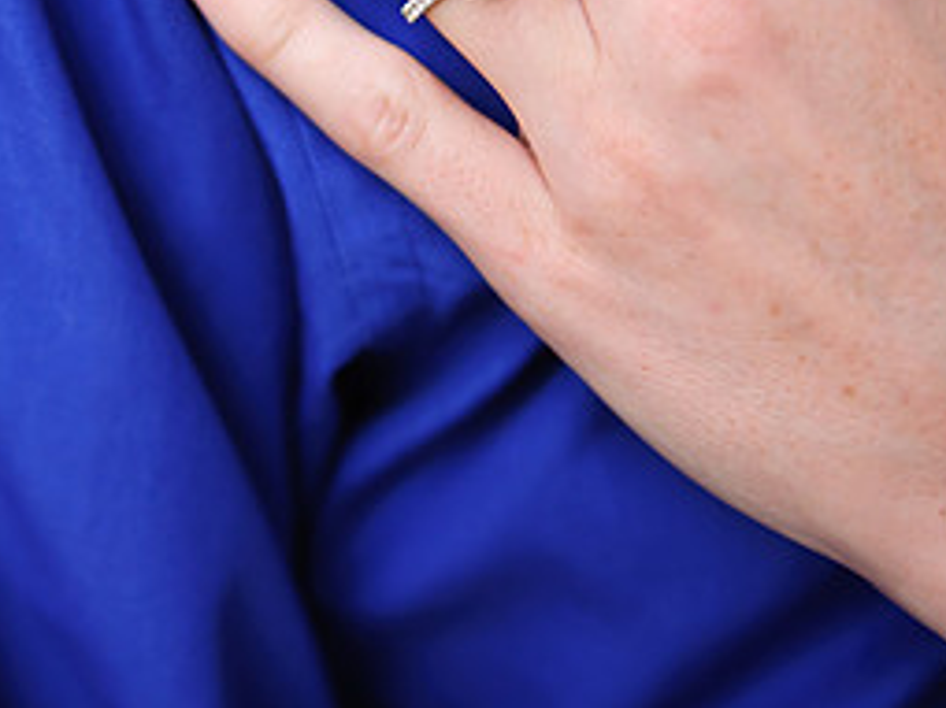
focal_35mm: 105
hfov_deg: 18.5
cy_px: 122
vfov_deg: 14.0
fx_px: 2868
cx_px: 174
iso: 1000
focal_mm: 48
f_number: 2.8
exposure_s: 1/125
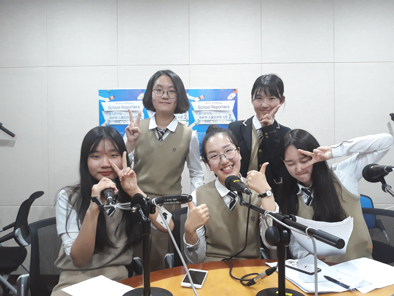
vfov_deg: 51.4
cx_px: 197
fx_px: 307
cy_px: 148
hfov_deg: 65.3
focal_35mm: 27
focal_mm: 3.71
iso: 200
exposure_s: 1/40
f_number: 1.7
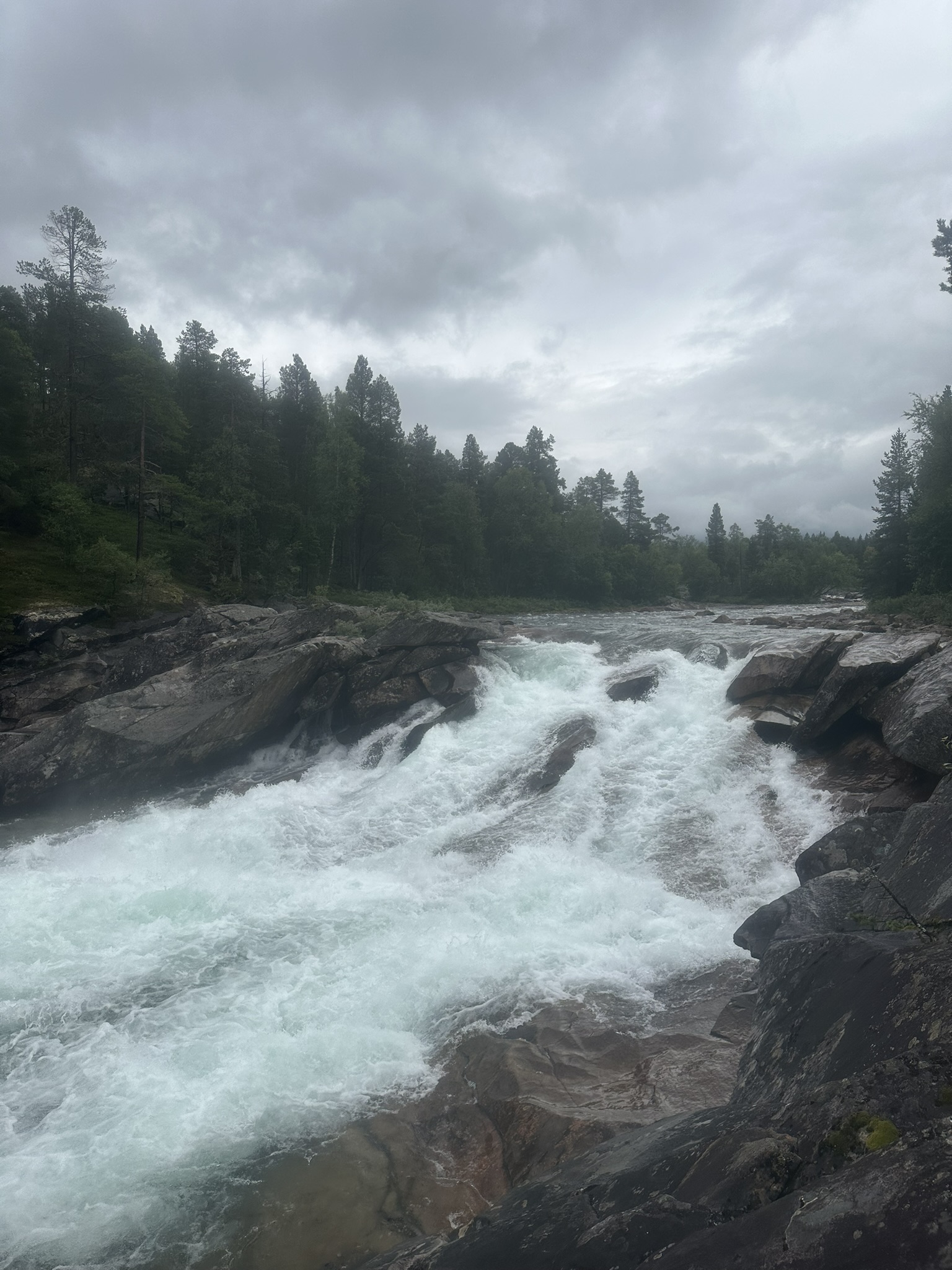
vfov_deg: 71.6
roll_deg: -1.4
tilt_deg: -1.0
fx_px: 880
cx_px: 476
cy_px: 635
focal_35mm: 24
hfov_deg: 56.8
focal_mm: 6.86
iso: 80
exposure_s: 1/5000
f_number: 1.78
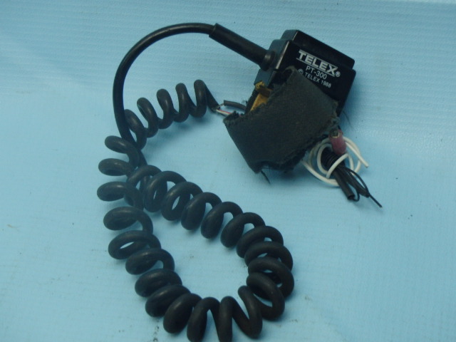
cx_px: 228
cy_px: 171
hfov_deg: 26.7
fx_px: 962
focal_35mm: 73
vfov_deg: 20.2
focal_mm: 13.1
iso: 400
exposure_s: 1/60
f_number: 5.7
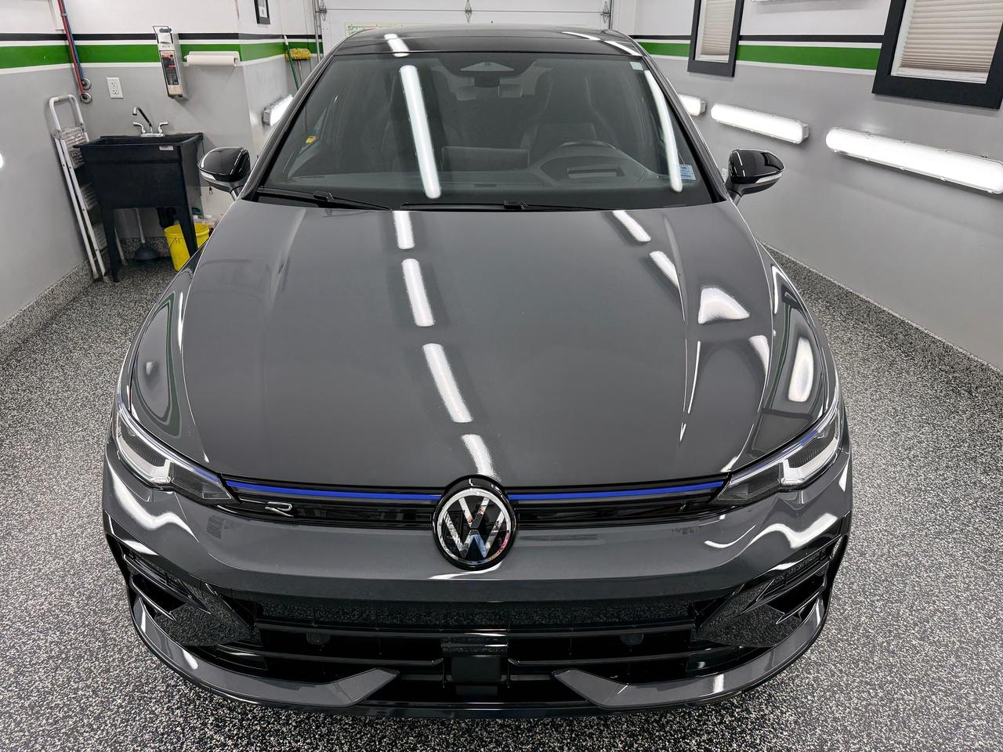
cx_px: 502
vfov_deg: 56.8
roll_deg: +0.0
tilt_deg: -25.4
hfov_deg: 71.6
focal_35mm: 24
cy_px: 376
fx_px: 695
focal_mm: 6.76
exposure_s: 1/124
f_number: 1.78
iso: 100
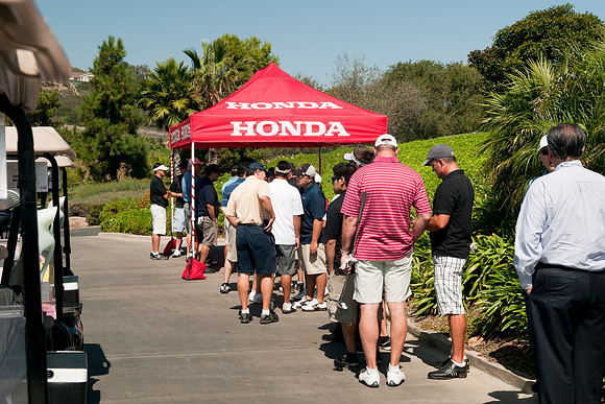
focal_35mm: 54
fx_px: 912
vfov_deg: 25.0
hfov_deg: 36.7
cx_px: 307
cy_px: 202
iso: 200
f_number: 9
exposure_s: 1/320
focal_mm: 35
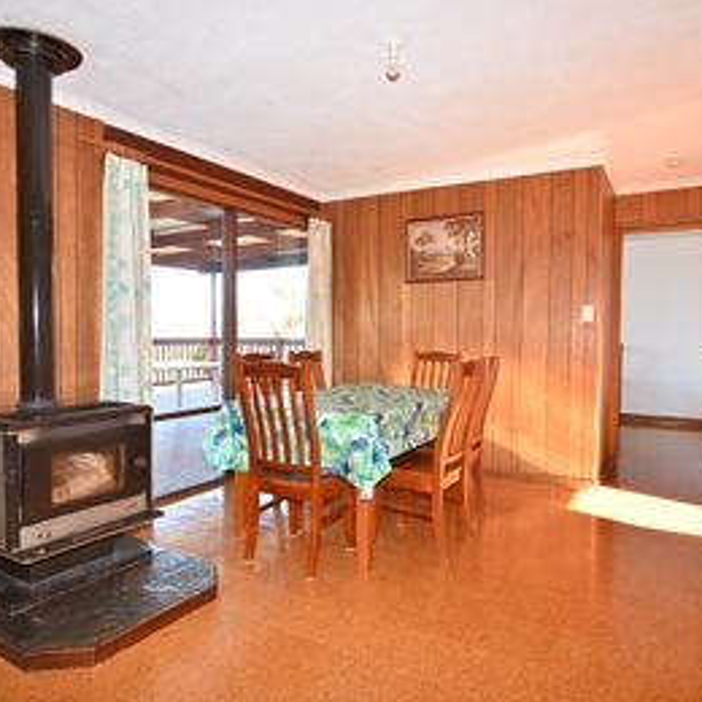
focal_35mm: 23
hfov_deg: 67.1
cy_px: 355
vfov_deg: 67.3
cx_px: 319
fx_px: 528
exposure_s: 1/60
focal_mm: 10
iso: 200
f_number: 4
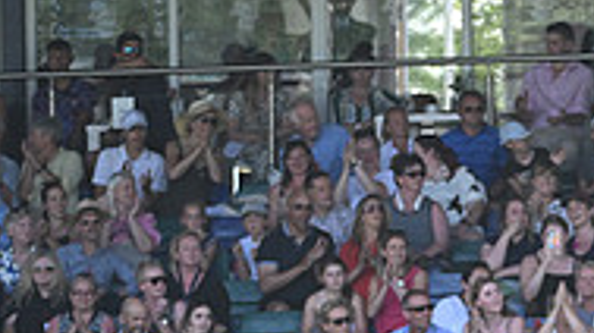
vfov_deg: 1.6
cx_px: 798
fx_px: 12167
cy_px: 554
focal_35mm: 773
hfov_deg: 2.8
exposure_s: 1/1250
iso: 1000
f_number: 4.5
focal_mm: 240
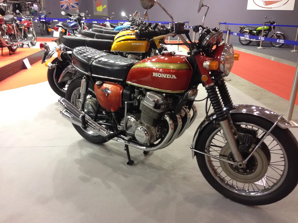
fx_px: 284
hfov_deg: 55.4
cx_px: 149
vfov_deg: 42.9
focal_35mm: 33
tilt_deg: -21.4
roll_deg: -1.4
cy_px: 112
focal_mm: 4.12
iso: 125
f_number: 2.4
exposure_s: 1/20
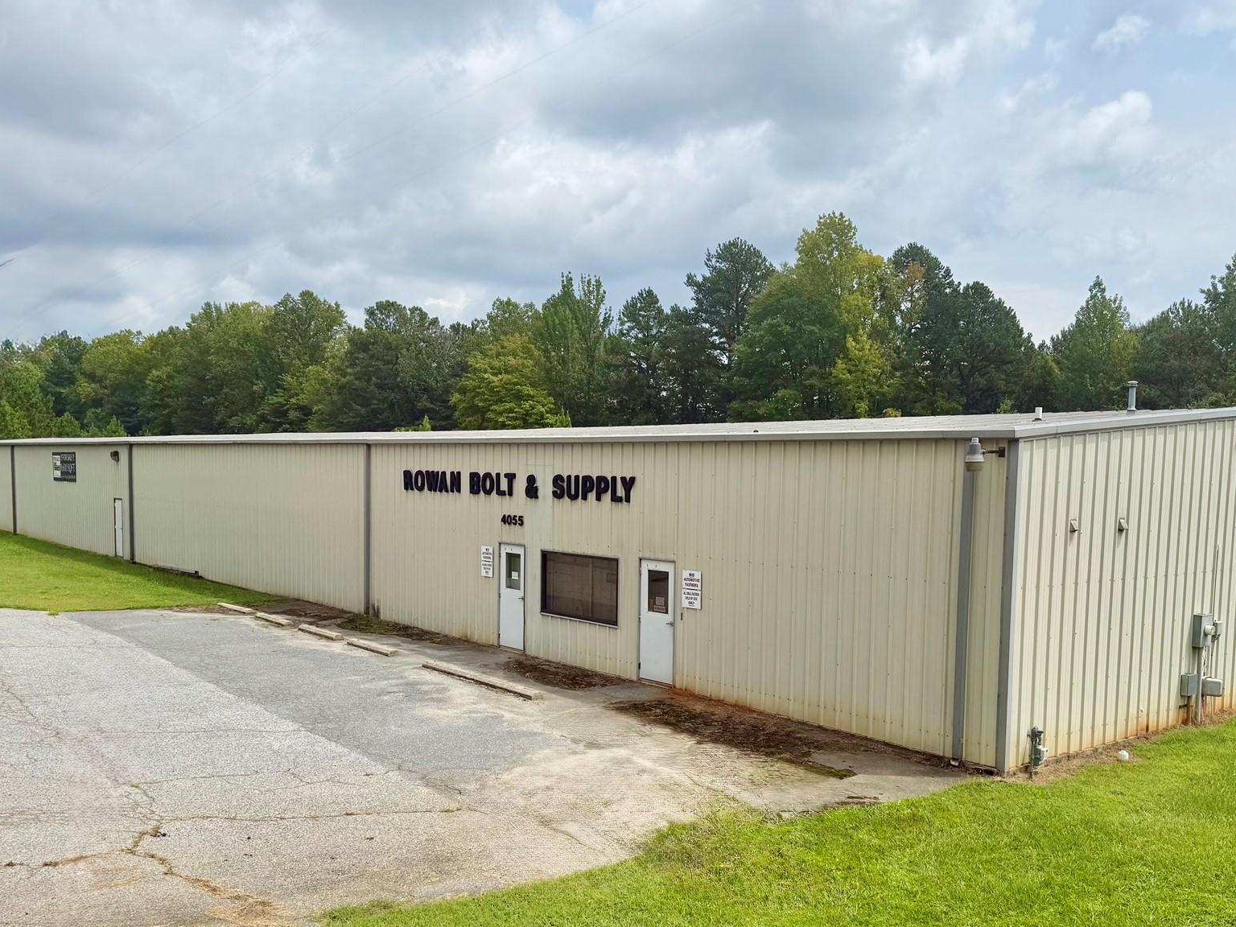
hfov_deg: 56.7
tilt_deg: -4.9
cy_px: 562
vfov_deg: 43.9
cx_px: 668
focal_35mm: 32
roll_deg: -1.5
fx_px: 1143
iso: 80
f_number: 1.78
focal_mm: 6.76
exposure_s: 1/7353
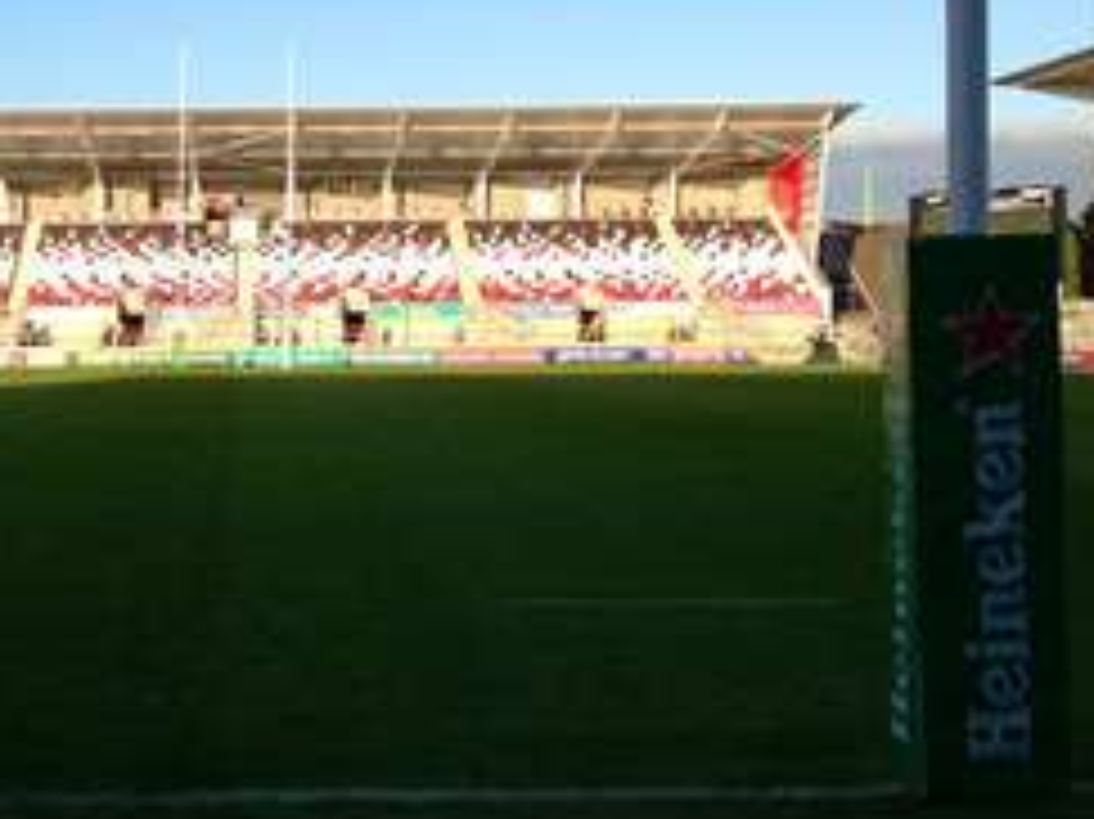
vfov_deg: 21.9
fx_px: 2116
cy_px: 351
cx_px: 272
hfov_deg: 28.6
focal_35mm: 67
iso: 50
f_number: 2.4
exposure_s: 1/763
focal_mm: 4.13
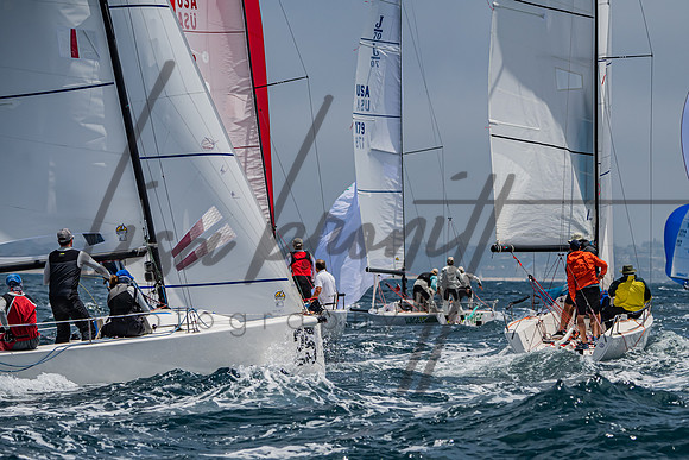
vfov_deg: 5.9
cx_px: 442
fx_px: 4424
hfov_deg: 8.9
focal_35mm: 231
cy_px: 294
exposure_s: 1/4000
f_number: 6.3
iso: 400
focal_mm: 180
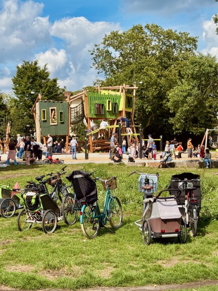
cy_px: 146
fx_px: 403
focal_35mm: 48
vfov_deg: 39.7
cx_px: 109
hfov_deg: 30.3
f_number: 1.78
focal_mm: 6.76
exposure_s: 1/3257
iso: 64
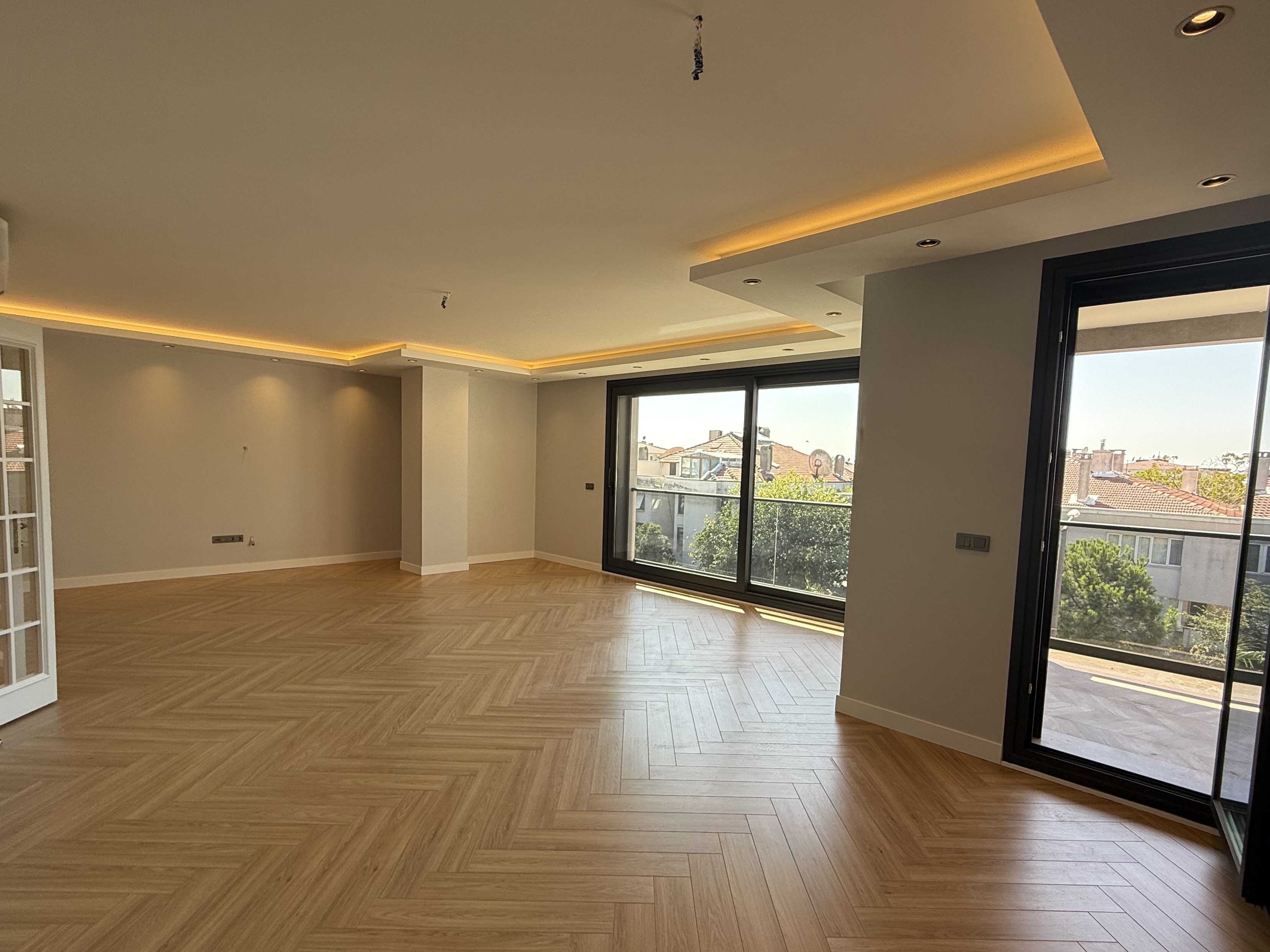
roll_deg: -1.6
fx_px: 624
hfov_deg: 91.0
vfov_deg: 74.6
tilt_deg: -4.6
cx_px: 649
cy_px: 512
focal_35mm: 17
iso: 64
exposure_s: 1/240
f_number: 2.2
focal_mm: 2.22
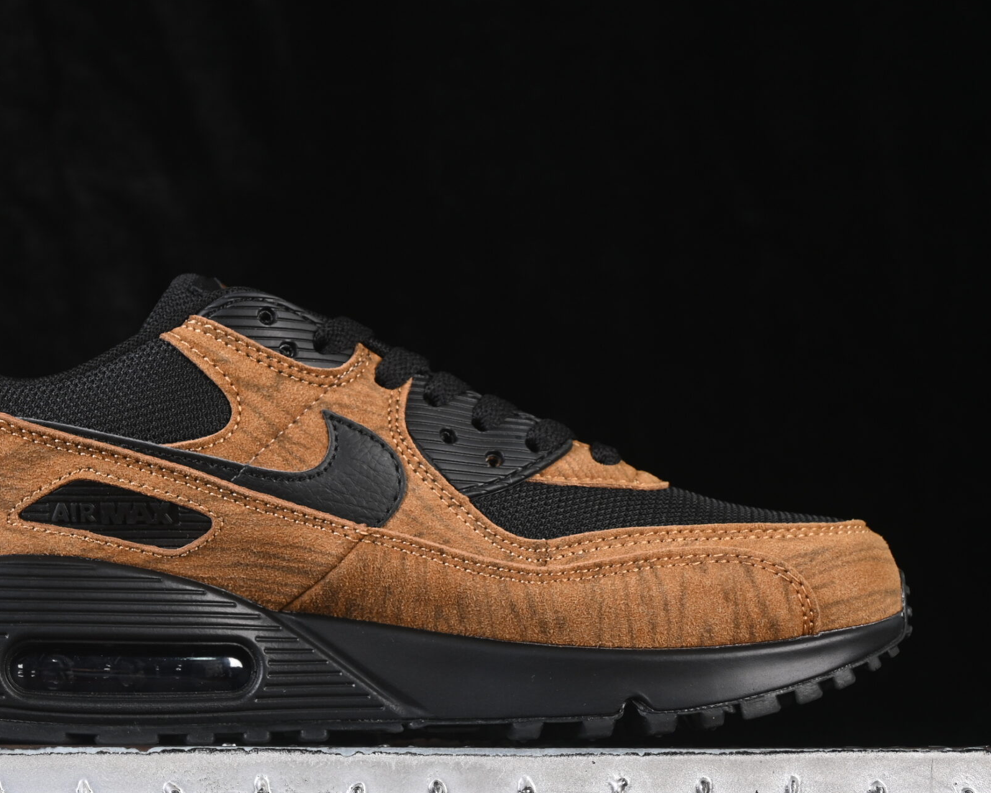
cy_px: 417
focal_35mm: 113
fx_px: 3314
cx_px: 356
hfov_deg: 17.0
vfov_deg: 13.6
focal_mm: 50
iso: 160
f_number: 6.3
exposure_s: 1/60
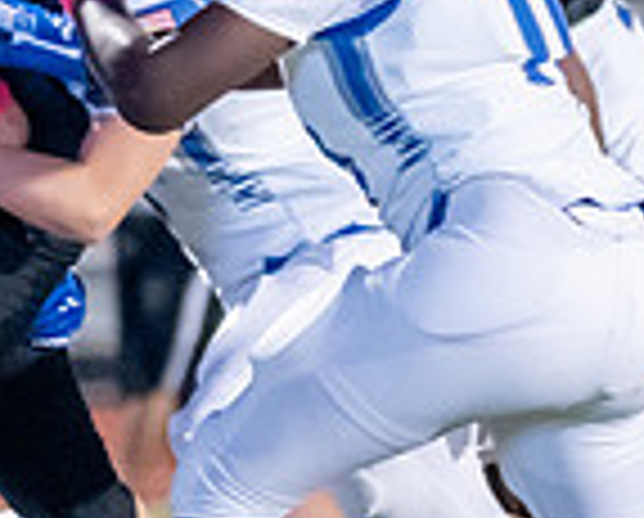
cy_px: 148
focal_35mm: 690
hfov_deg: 2.8
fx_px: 13178
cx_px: -392
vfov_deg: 2.3
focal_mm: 111
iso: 3200
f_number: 2.8
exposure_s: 1/1000
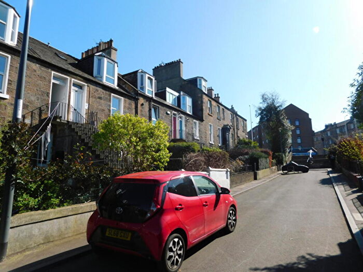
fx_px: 241
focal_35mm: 23
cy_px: 136
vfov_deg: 58.9
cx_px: 182
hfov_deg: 73.9
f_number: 3
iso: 125
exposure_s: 1/1250
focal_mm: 4
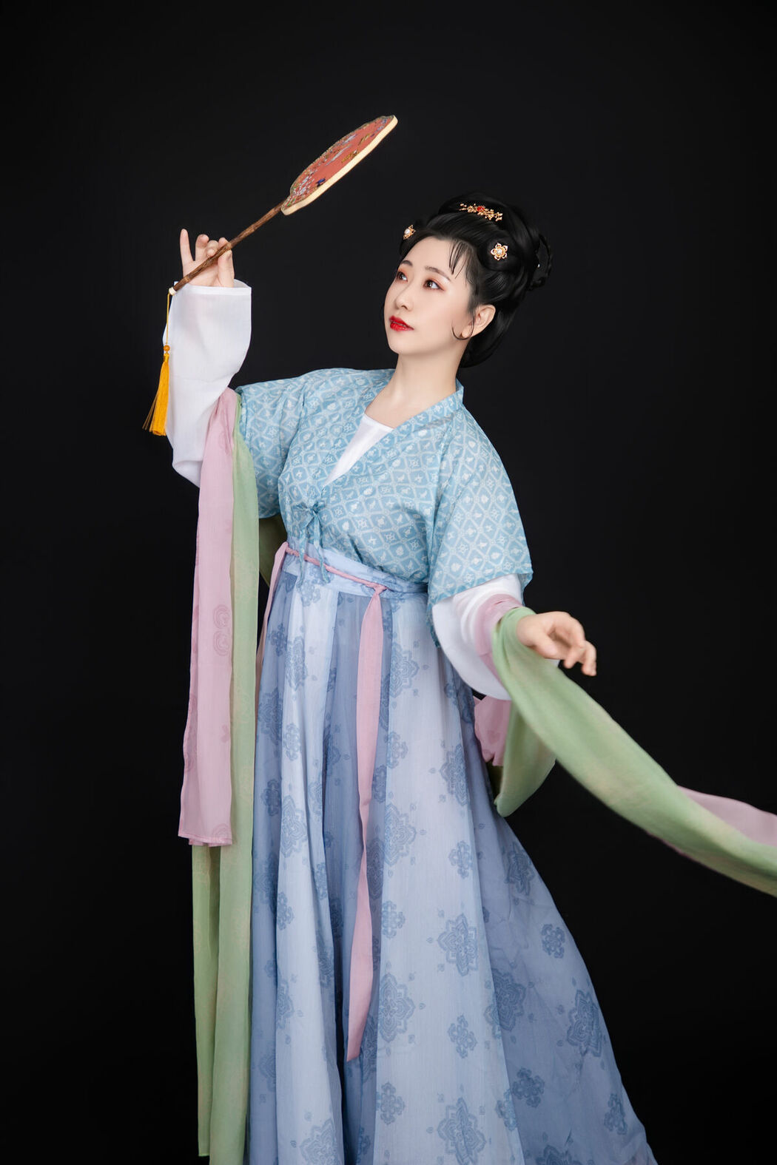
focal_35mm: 63
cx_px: 388
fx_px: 2039
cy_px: 582
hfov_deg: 21.6
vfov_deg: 31.9
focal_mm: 64
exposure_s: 1/125
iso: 100
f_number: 4.5
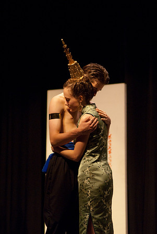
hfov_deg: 11.4
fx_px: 783
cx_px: 78
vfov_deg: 17.0
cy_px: 117
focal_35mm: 120
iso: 1000
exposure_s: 1/60
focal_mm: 80
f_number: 2.8
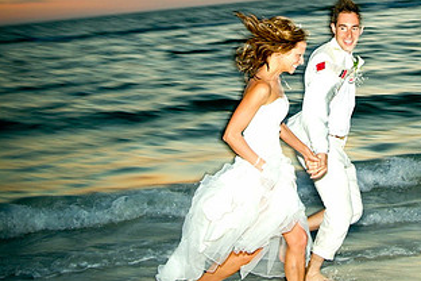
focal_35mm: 78
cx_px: 379
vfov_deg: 17.5
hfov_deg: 25.2
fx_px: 912
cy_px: 95
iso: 400
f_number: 4
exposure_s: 1/30
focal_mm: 28
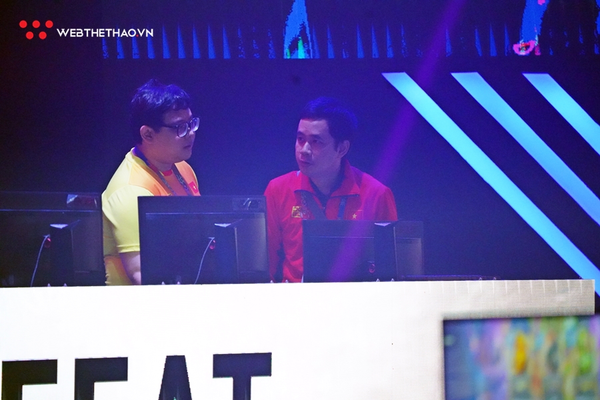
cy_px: 200
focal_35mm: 400
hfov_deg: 5.2
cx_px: 300
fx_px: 6666
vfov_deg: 3.4
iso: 25600
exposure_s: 1/320
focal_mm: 400
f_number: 5.6
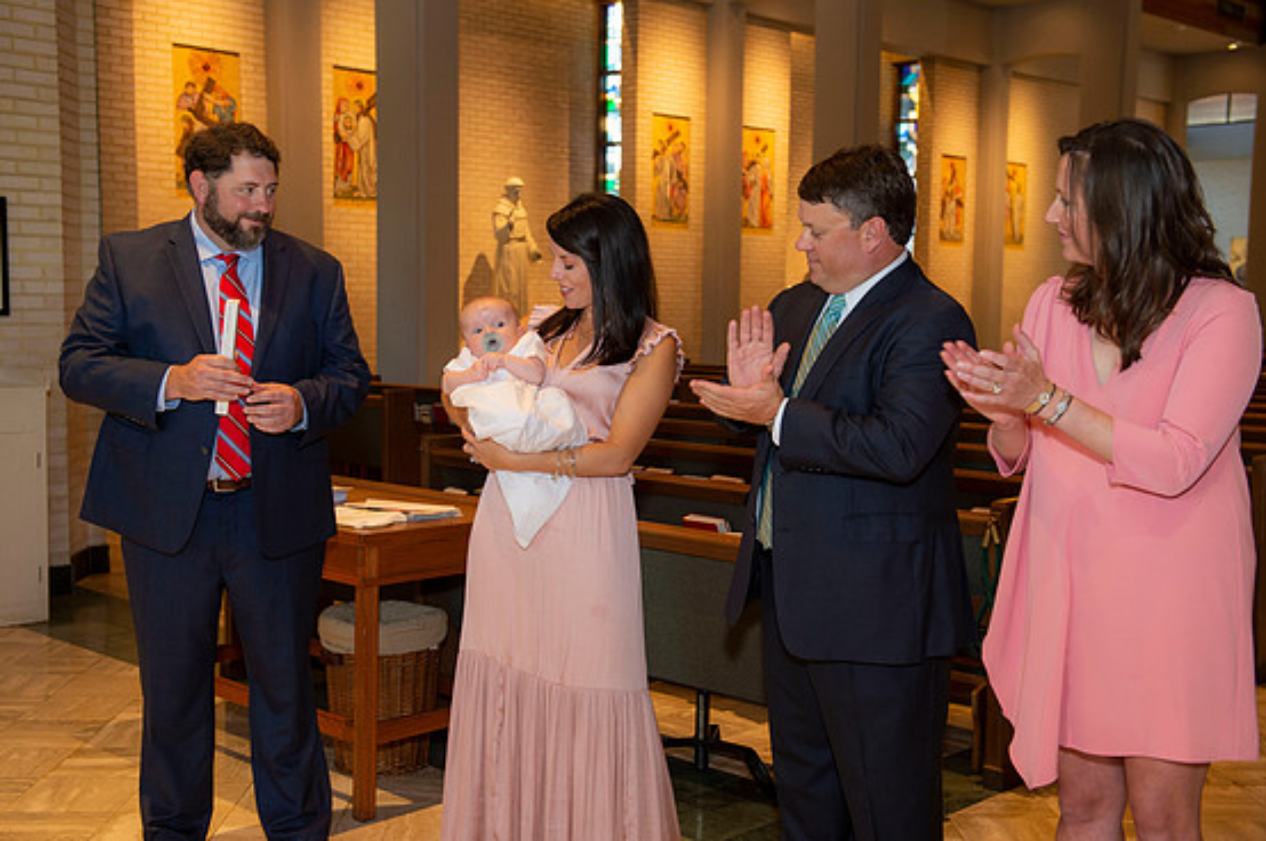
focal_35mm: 44
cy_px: 436
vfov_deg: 30.4
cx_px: 626
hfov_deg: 44.5
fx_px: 1545
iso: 1600
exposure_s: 1/100
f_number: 4
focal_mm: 42
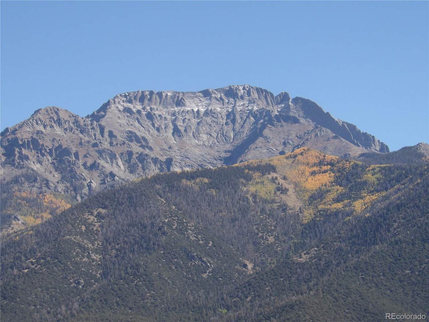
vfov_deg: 11.6
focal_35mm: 128
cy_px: 161
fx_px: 1586
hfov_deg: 15.4
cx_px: 214
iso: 100
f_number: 4.8
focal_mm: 22.9
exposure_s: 1/348
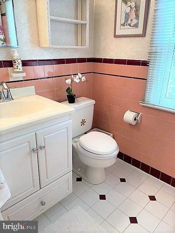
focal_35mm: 26
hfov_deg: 53.1
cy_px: 116
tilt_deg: -21.6
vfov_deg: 67.3
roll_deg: -0.8
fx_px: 175
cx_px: 88
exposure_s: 1/60
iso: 125
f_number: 1.6
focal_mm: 4.2
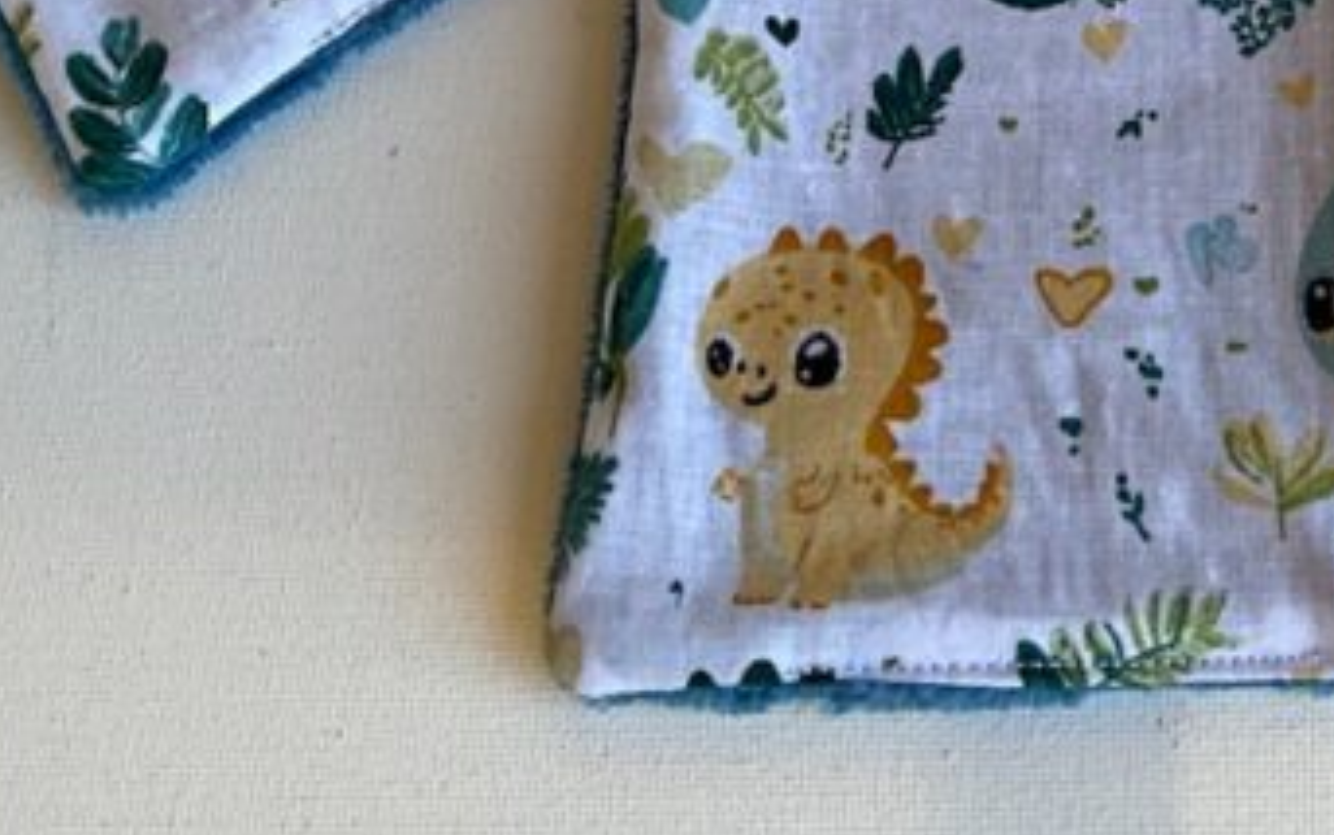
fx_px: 3346
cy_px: -718
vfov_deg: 12.8
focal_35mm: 92
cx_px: 1205
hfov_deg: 22.0
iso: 20
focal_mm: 3
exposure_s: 1/143
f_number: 1.8
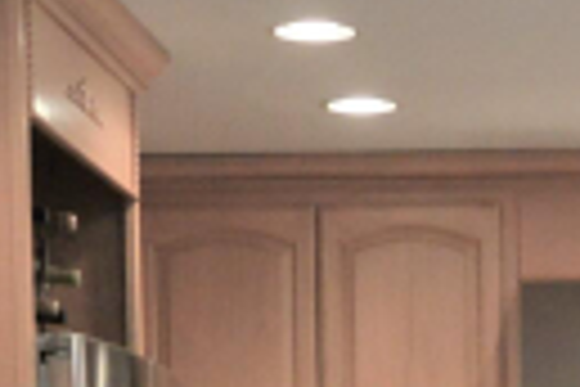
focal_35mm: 168
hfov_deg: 11.9
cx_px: 728
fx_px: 2706
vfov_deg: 7.8
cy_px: 806
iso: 400
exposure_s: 1/60
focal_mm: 11
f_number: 3.5
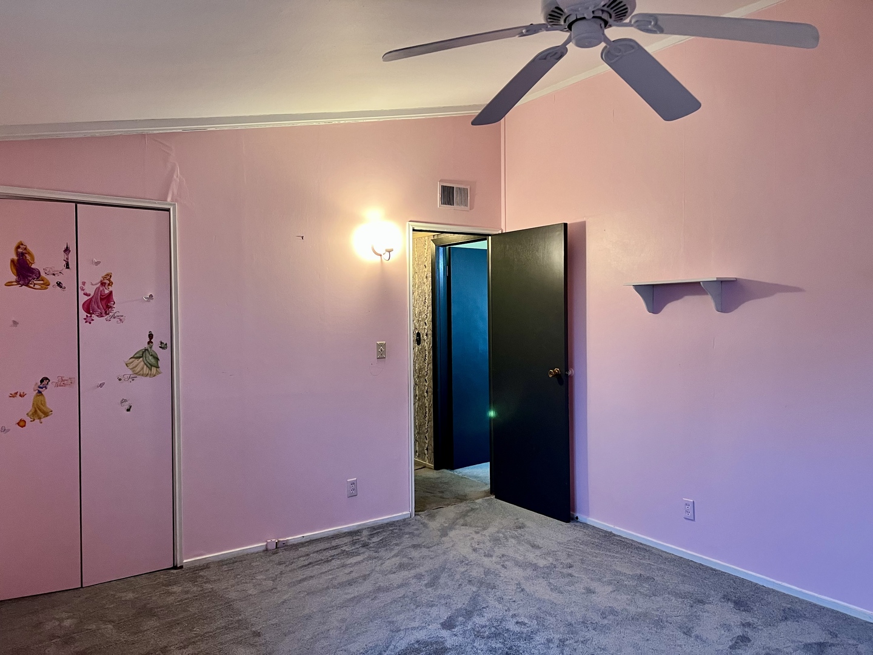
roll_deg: +1.1
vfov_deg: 53.1
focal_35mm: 26
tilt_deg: -0.4
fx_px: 656
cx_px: 436
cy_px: 328
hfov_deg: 67.3
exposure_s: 1/60
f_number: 1.5
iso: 250
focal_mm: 5.7
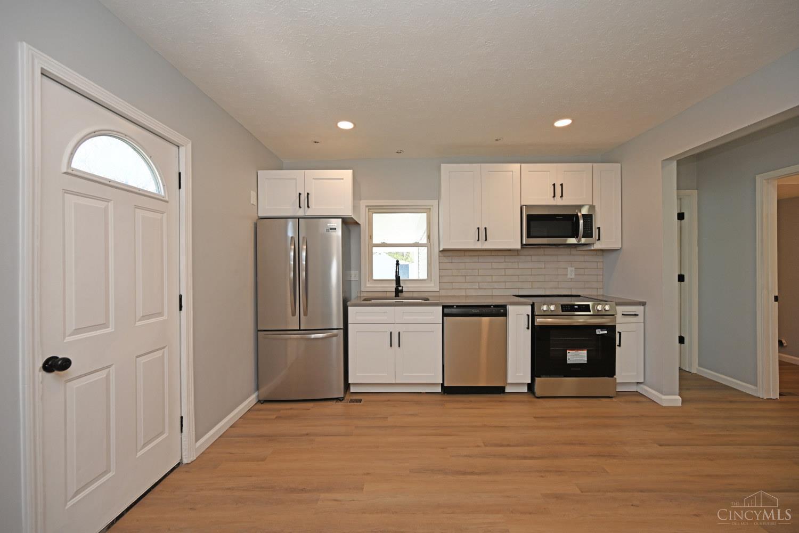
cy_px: 266
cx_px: 400
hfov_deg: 104.3
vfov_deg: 81.2
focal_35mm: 14
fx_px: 311
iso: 200
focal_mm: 14
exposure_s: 1/100
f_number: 5
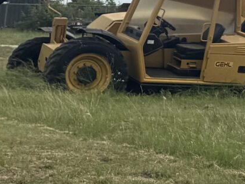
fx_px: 1047
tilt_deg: -12.0
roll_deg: -1.6
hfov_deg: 9.9
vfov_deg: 10.0
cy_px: 141
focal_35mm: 148
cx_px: -504
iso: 80
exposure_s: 1/4049
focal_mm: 6.76
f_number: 1.78
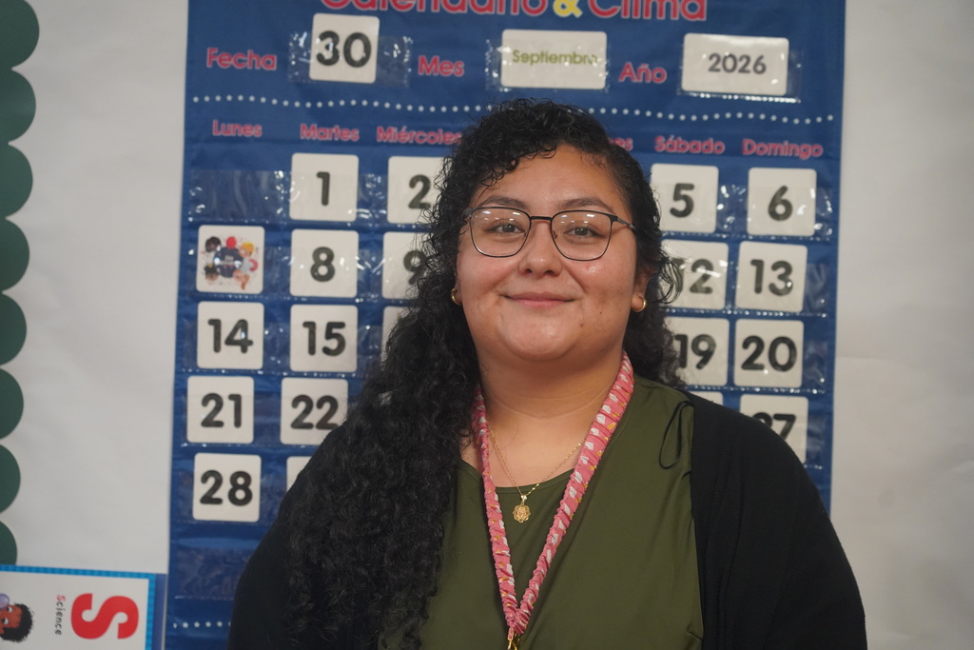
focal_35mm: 86
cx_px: 487
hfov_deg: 23.6
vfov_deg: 15.9
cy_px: 325
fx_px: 2327
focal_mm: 86
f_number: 4
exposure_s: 1/160
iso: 4000
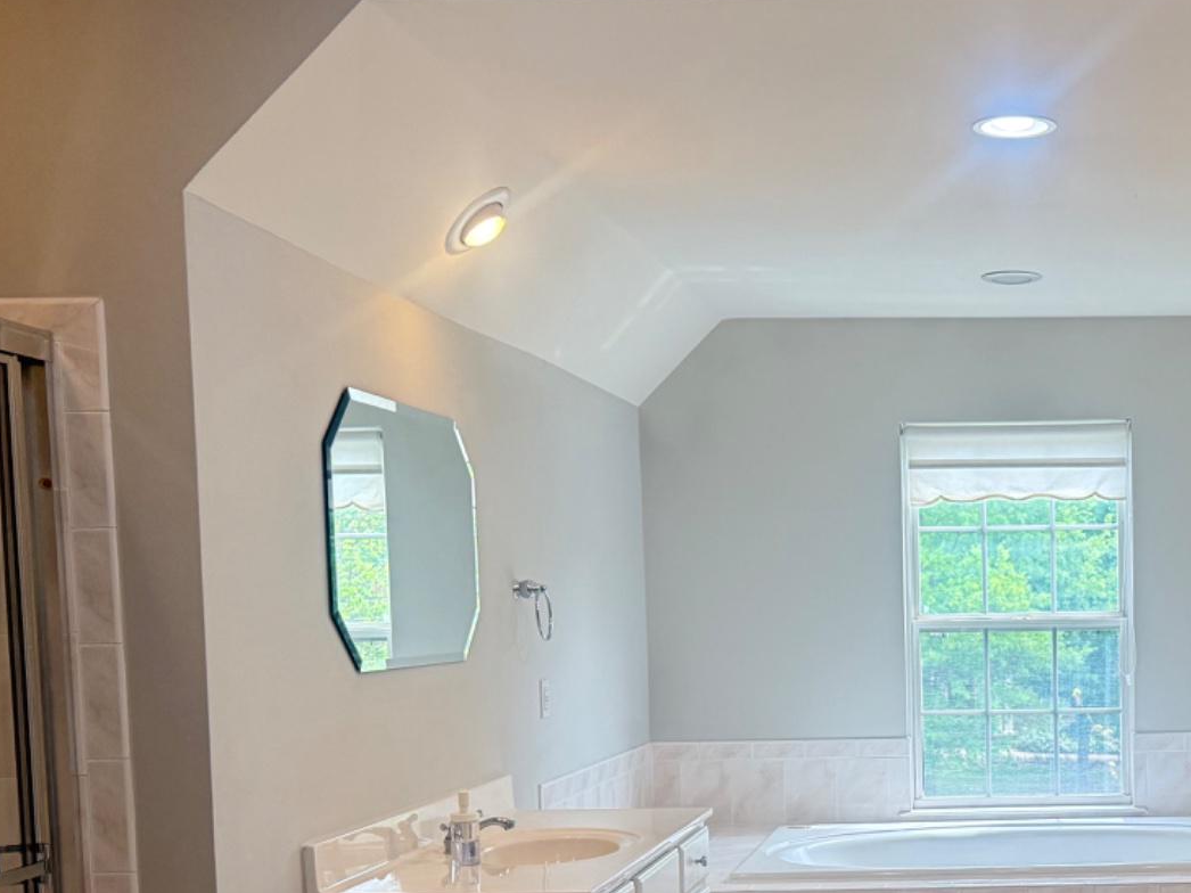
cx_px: 1065
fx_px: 1617
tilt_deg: -3.7
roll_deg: +0.5
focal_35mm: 47
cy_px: 697
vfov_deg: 30.2
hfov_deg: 37.8
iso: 200
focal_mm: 6.76
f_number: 1.78
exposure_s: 1/211
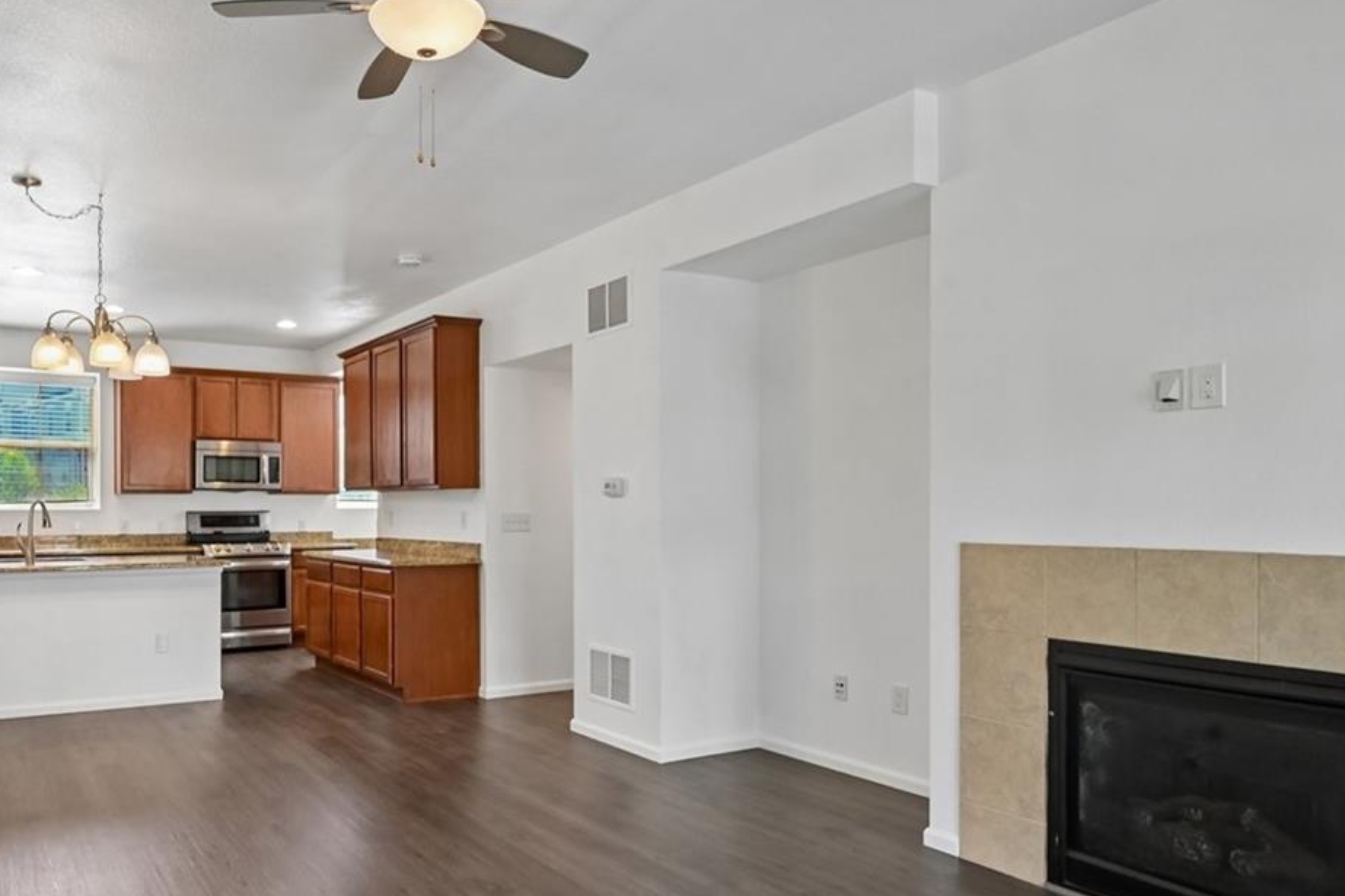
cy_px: 513
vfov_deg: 49.4
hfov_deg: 67.5
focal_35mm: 26
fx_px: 971
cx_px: 447
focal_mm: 15
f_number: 10
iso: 400
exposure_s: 1/15
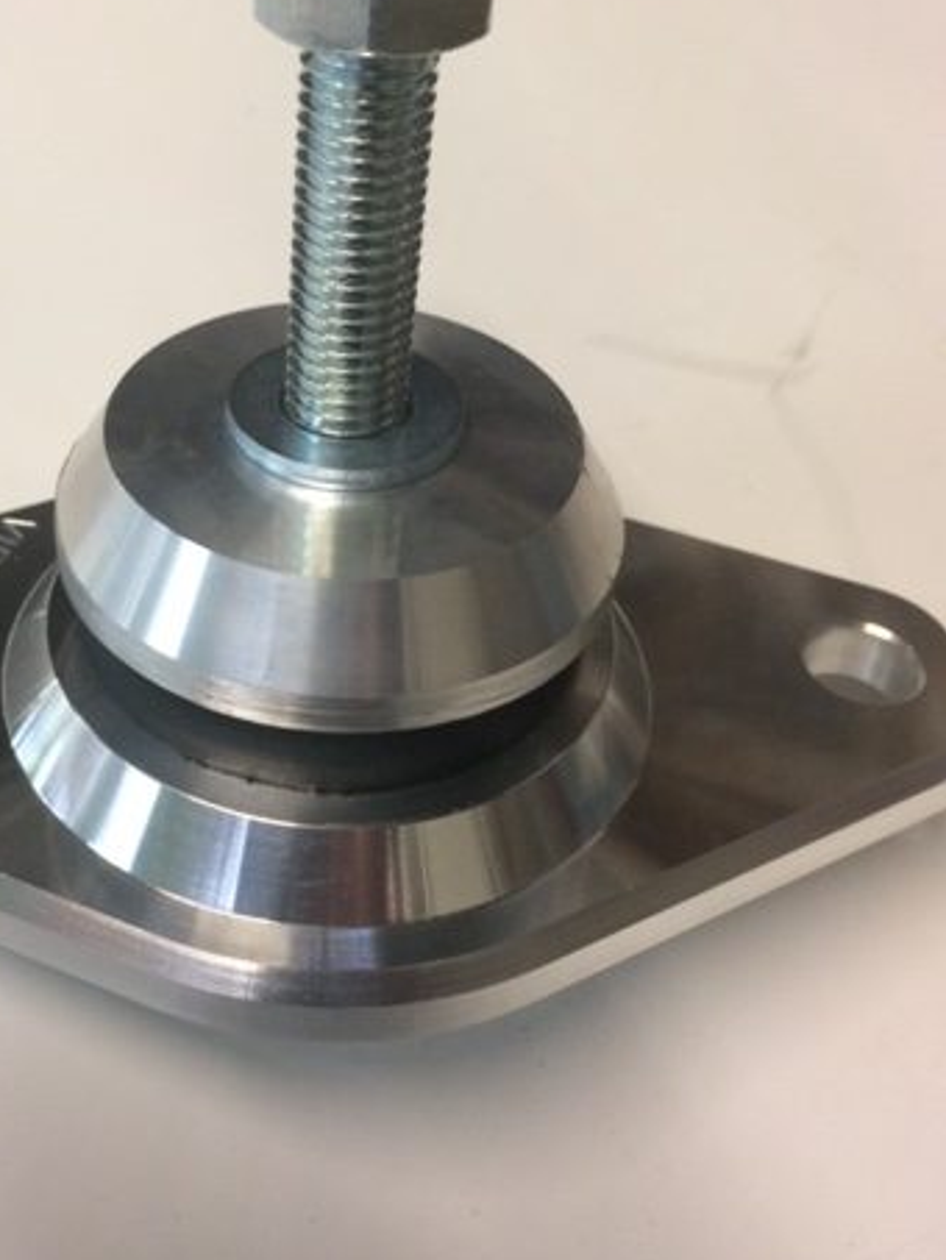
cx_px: 326
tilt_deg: -59.1
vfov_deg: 45.2
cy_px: 445
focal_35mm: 41
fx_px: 1493
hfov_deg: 34.9
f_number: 2.2
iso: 80
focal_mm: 4.15
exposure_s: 1/33
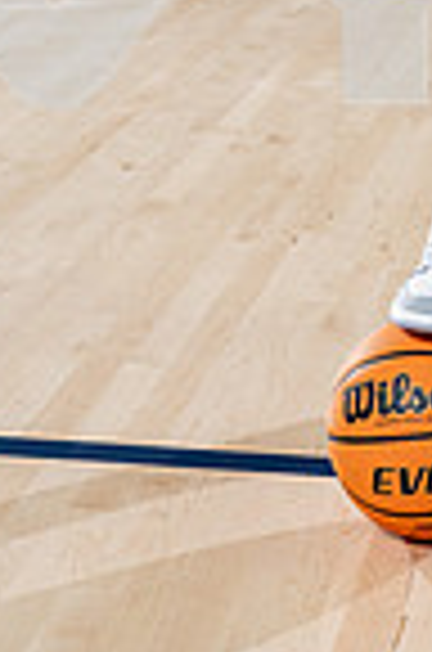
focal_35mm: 112
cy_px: -346
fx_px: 2026
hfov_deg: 11.9
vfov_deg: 16.5
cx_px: 504
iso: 640
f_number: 8
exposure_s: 1/250
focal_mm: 36
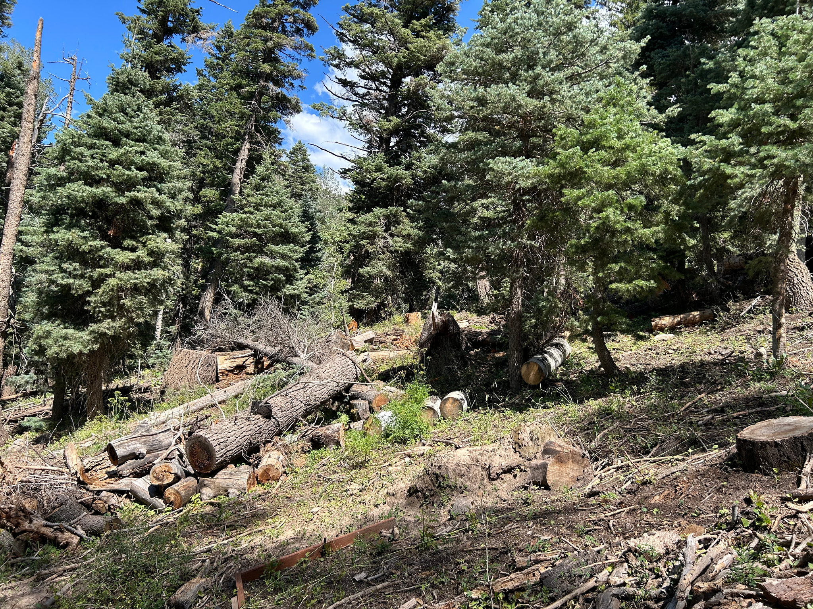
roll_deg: -6.0
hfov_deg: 67.3
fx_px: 611
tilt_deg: +4.2
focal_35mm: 26
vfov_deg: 53.1
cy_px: 304
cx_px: 406
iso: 50
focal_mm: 5.7
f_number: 1.5
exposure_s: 1/1972
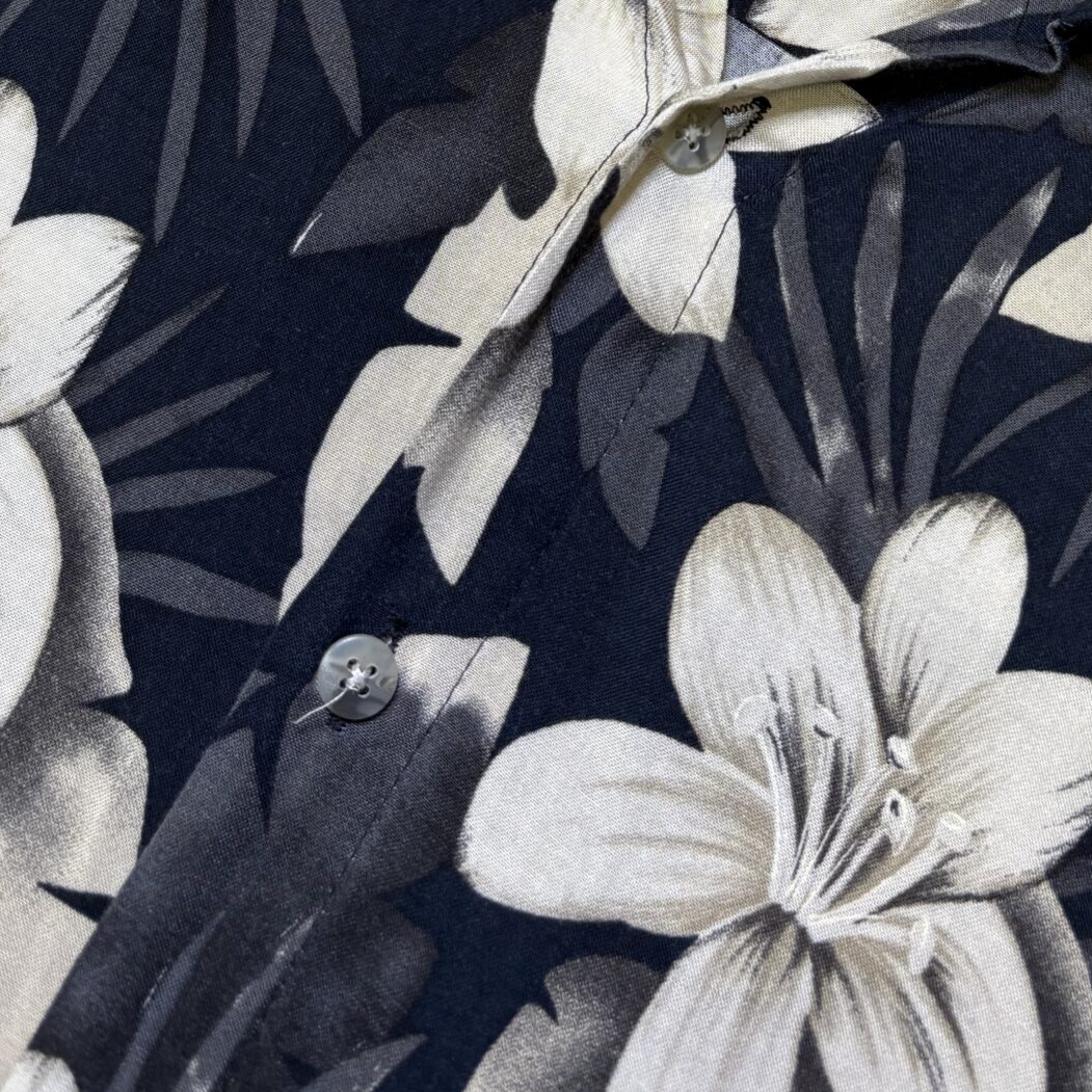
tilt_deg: -71.2
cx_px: 772
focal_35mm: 56
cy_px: -152
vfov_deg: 27.6
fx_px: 1999
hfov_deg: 30.2
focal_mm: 5.96
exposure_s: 1/100
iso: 100
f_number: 1.6
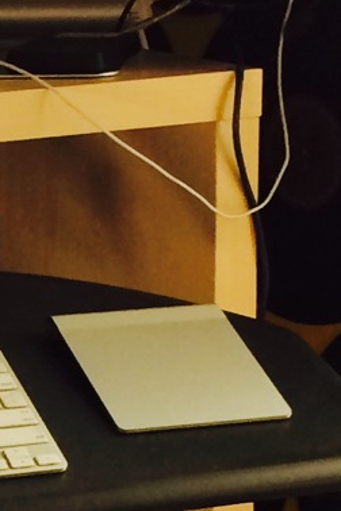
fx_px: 2401
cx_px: -345
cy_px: 381
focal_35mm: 169
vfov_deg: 12.1
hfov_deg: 7.8
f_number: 2.2
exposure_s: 1/30
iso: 100
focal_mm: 4.12
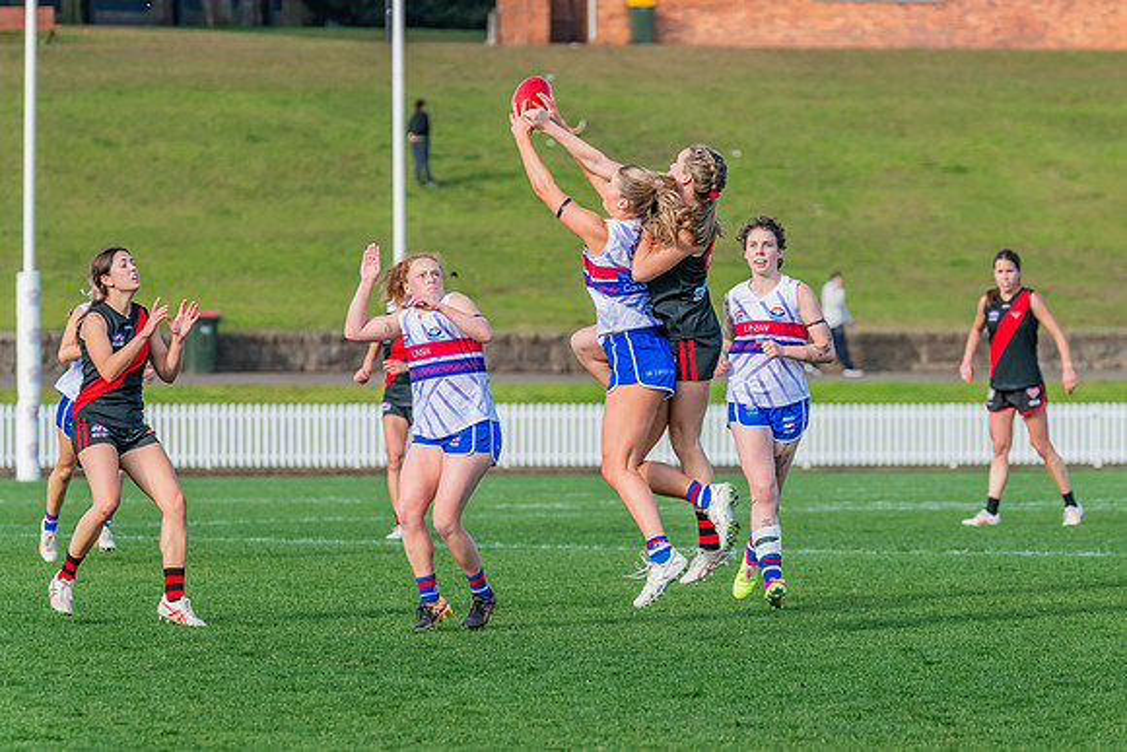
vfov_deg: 5.0
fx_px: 8638
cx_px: 619
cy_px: 359
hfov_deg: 7.5
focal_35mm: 276
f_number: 7.1
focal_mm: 250
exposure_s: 1/1250
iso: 800
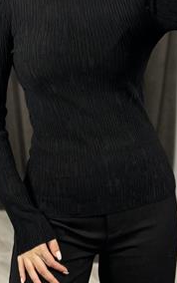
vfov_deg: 27.6
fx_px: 570
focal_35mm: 74
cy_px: 90
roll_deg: +0.6
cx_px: 65
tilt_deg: -32.1
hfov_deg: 17.6
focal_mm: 6.86
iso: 250
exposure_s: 1/50
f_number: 1.78
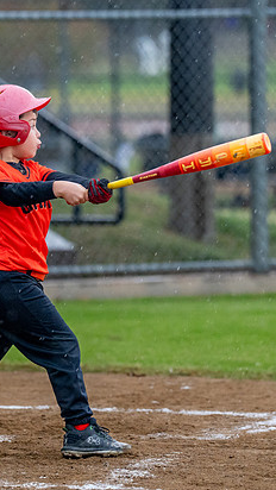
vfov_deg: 5.7
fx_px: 4953
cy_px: 169
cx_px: -3
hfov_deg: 3.2
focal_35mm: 381
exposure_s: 1/1000
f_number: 2.8
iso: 1600
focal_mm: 163
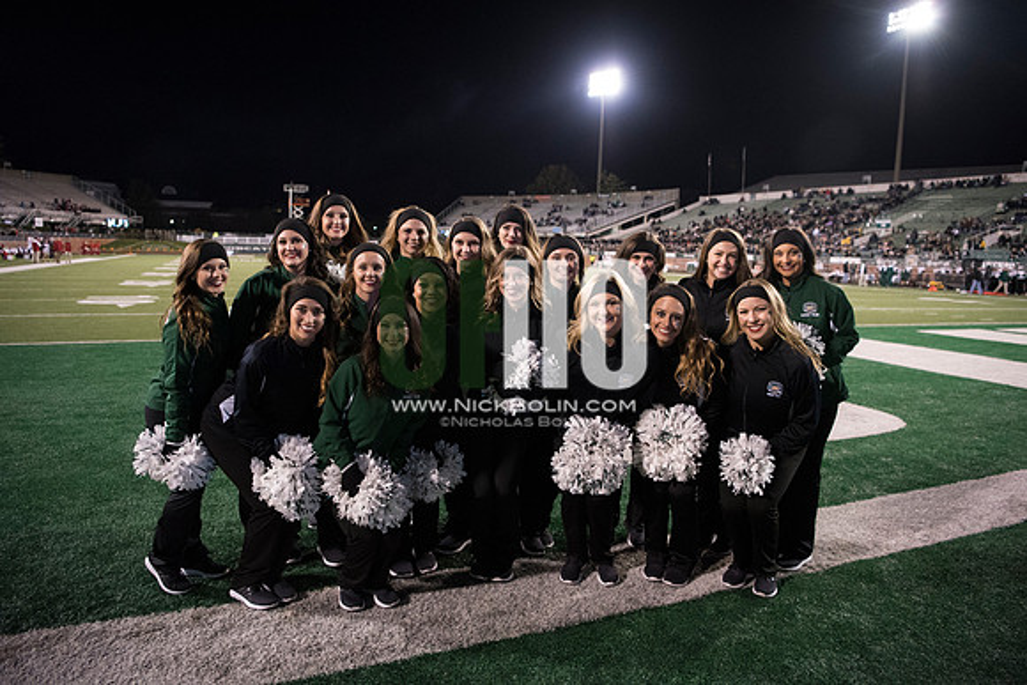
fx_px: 685
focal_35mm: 24
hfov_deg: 73.7
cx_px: 514
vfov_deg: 53.2
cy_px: 342
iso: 4000
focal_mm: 24
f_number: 3.2
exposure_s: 1/800
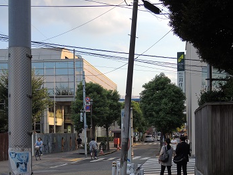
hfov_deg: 32.1
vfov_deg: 24.1
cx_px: 138
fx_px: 404
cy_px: 139
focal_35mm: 60
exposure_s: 1/400
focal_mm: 7.6
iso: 80
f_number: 2.5
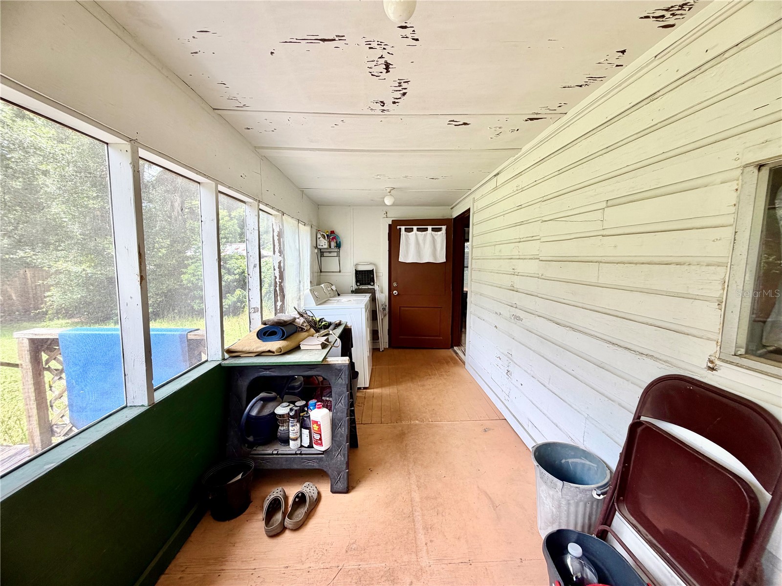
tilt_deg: -5.8
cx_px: 391
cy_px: 293
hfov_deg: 102.1
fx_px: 316
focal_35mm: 14
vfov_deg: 85.7
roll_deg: -0.1
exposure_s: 1/121
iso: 50
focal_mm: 2.22
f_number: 2.2
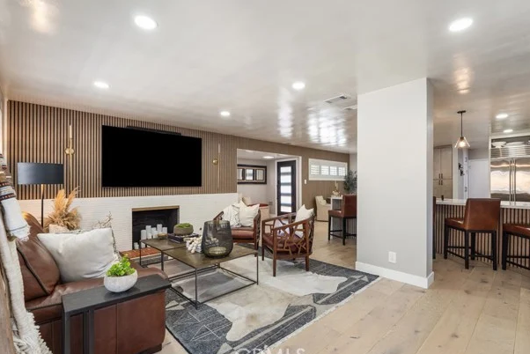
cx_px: 267
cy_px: 181
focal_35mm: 17
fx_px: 250
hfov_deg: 93.2
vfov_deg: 70.5
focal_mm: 16
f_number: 9
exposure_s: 1/20
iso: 1000
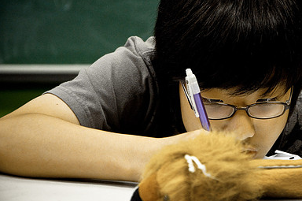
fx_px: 1992
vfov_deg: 5.8
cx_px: 215
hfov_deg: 8.7
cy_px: 87
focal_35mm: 238
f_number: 5.6
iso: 1600
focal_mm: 105
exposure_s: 1/50
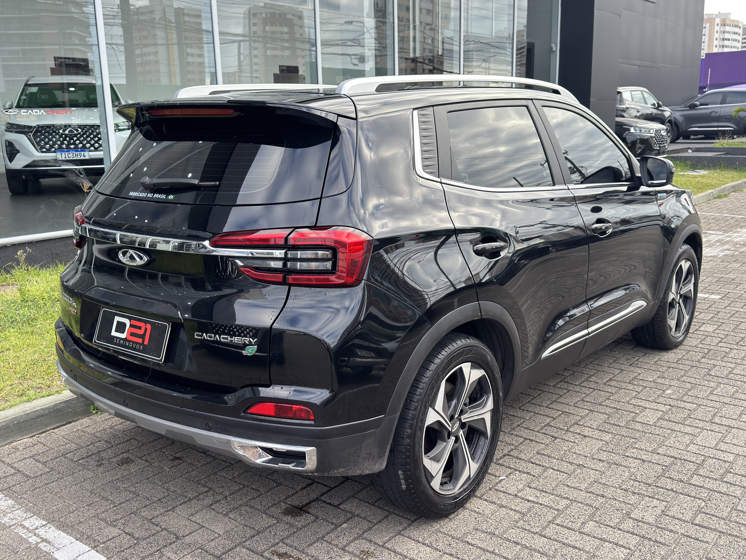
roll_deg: +1.8
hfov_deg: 52.6
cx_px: 373
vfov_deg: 40.7
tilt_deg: -9.8
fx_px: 754
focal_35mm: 35
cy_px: 280
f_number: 1.78
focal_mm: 6.76
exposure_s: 1/367
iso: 100
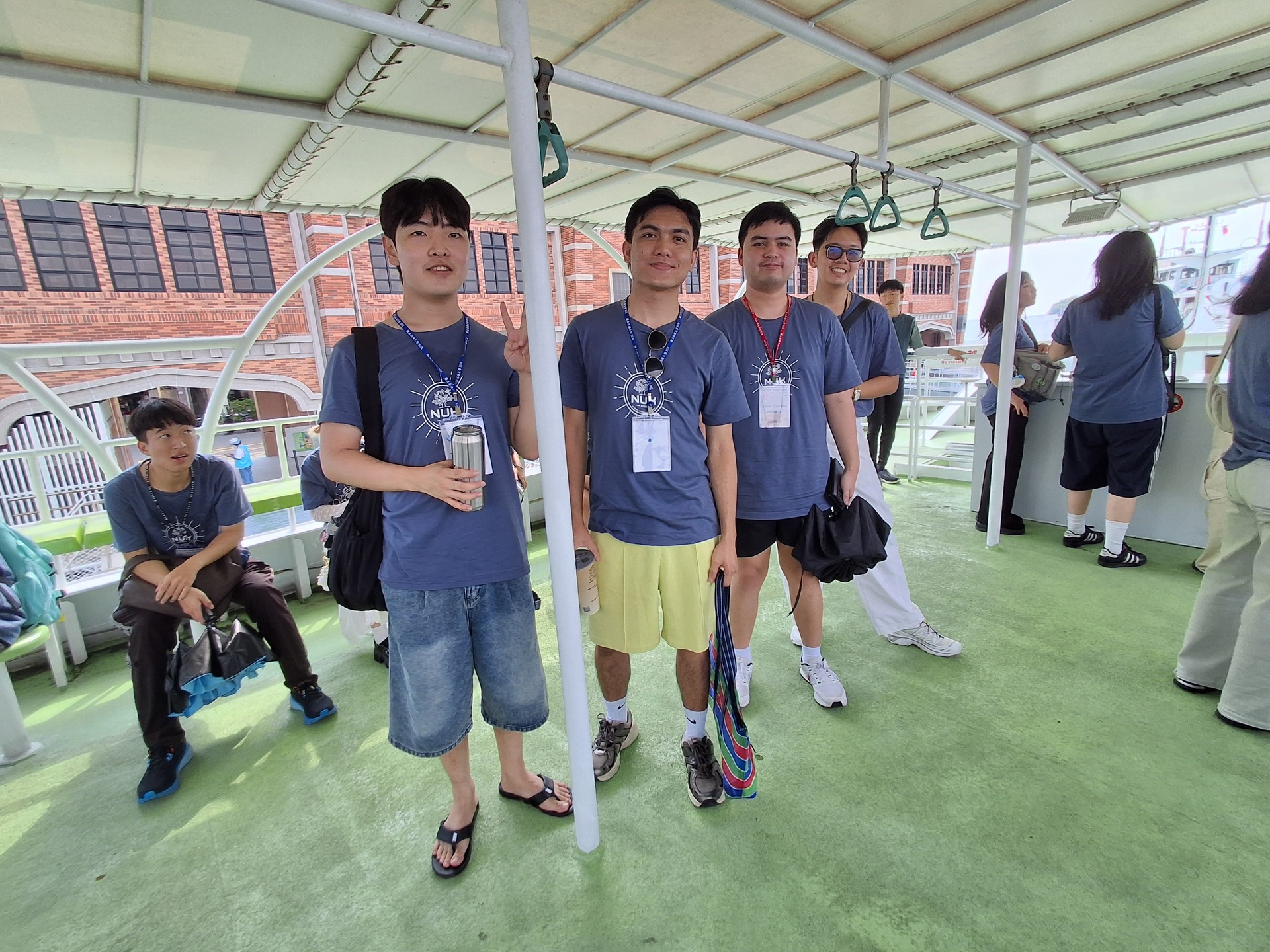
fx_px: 587
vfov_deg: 78.1
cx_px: 635
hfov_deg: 94.5
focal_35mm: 16
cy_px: 476
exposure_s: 1/256
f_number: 2.2
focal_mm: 1.64
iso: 40
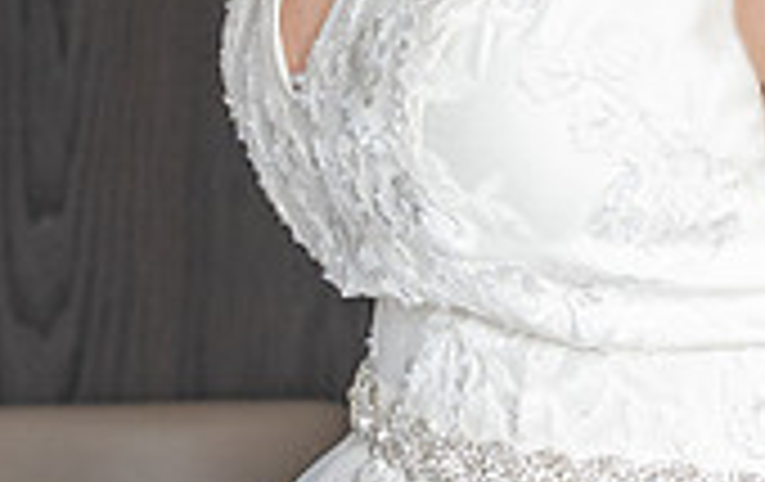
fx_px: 4032
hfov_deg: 10.7
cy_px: -262
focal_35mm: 193
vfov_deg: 6.7
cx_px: 907
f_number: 5.6
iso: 2000
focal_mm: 40
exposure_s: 1/250
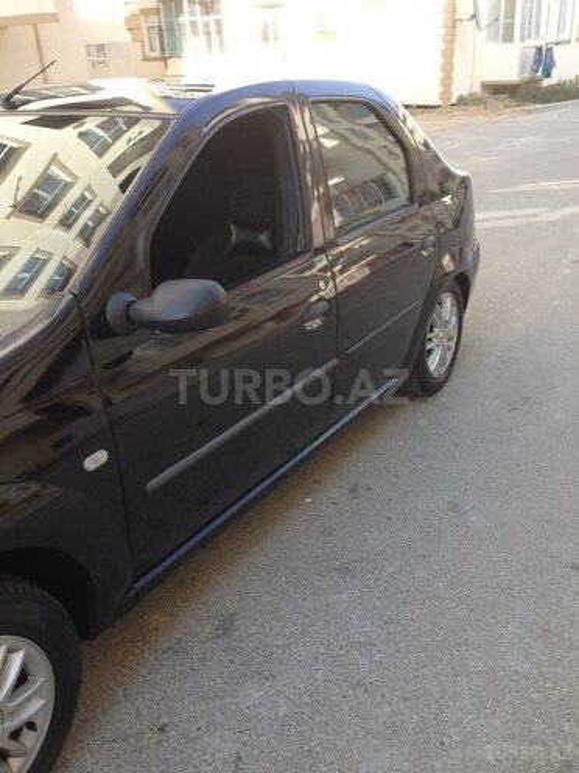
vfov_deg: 55.4
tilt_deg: -23.6
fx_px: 736
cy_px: 386
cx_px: 290
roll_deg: +2.5
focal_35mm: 33
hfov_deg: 42.9
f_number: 2.4
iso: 50
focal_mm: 4.12
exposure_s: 1/254
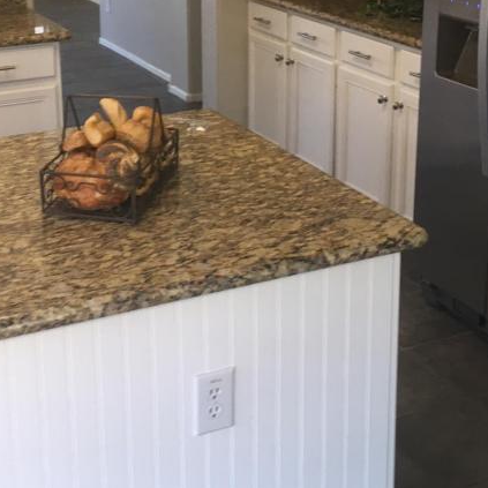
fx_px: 989
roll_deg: +1.8
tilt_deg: -17.5
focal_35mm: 62
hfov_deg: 27.7
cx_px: 192
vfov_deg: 27.1
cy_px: 88
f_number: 2.2
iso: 64
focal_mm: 4.15
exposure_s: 1/30
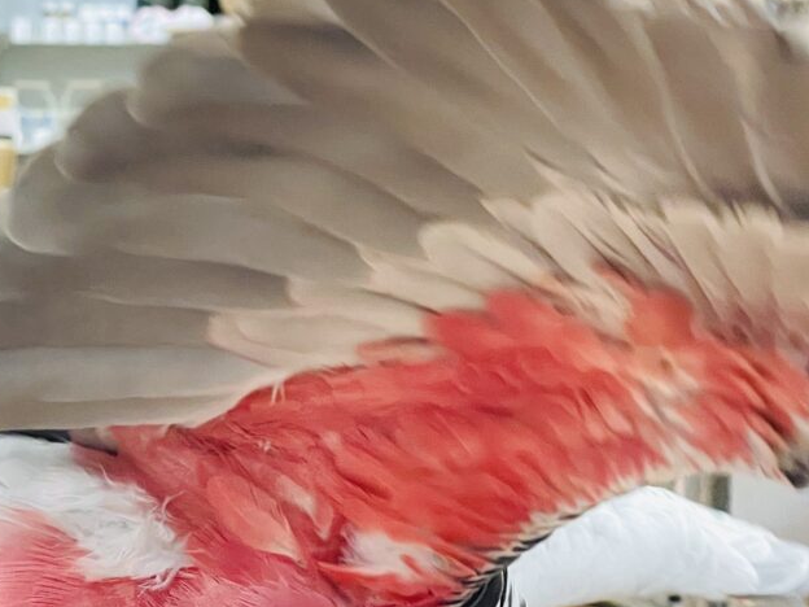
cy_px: 467
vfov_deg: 14.7
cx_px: 198
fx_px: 2337
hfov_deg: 19.5
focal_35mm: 100
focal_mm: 6
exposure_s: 1/99
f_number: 2
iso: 125
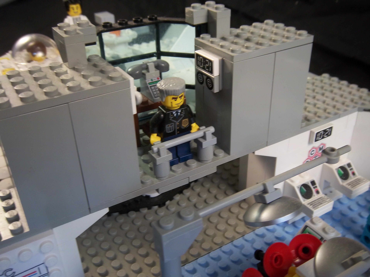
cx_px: 185
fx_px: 374
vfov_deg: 40.7
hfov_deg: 52.6
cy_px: 138
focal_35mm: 35
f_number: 3.8
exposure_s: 1/40
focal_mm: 6.2
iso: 74
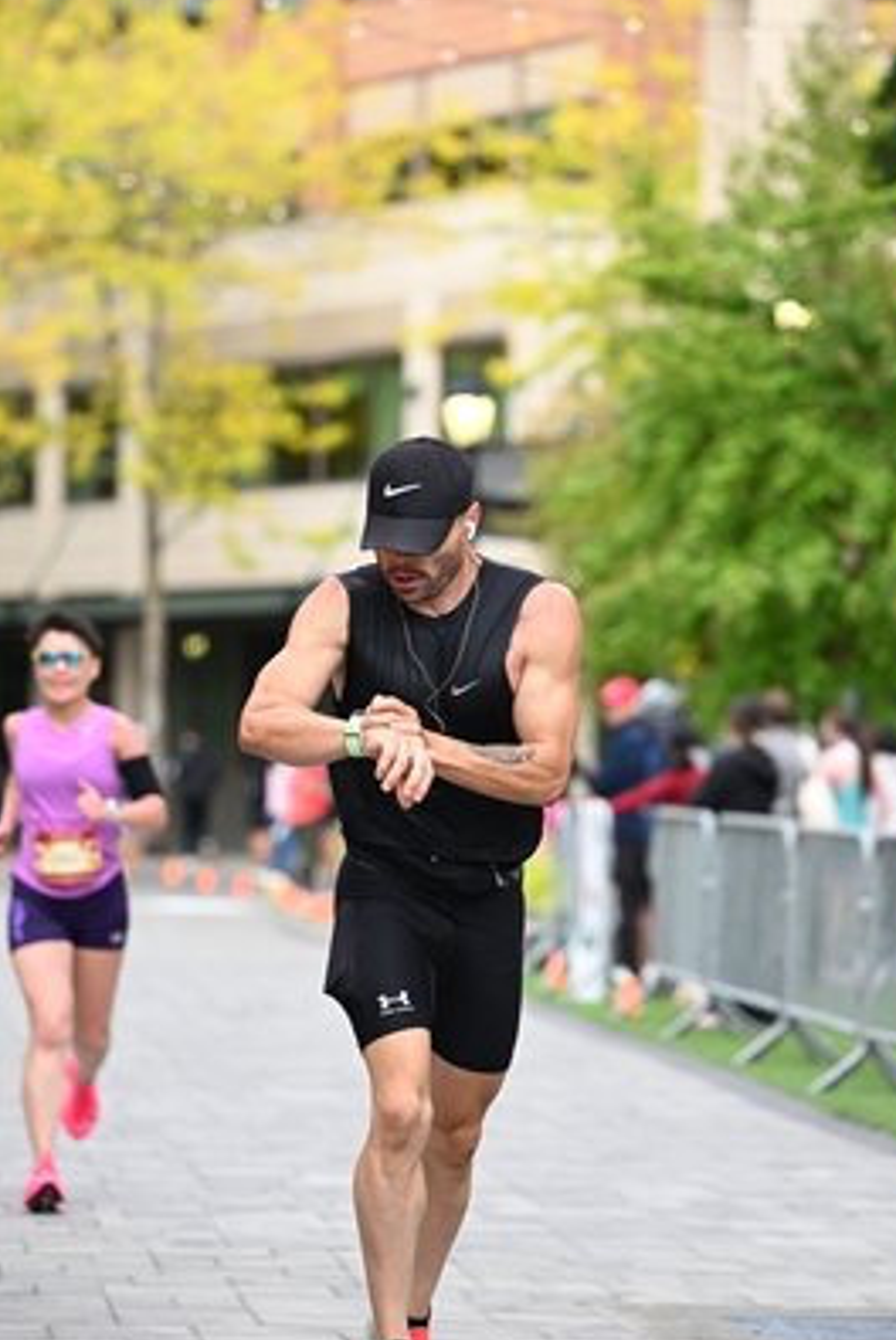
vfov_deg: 12.8
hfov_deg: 8.6
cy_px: 607
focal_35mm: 160
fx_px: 5962
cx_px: 538
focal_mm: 115
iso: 1000
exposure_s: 1/2000
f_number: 2.8
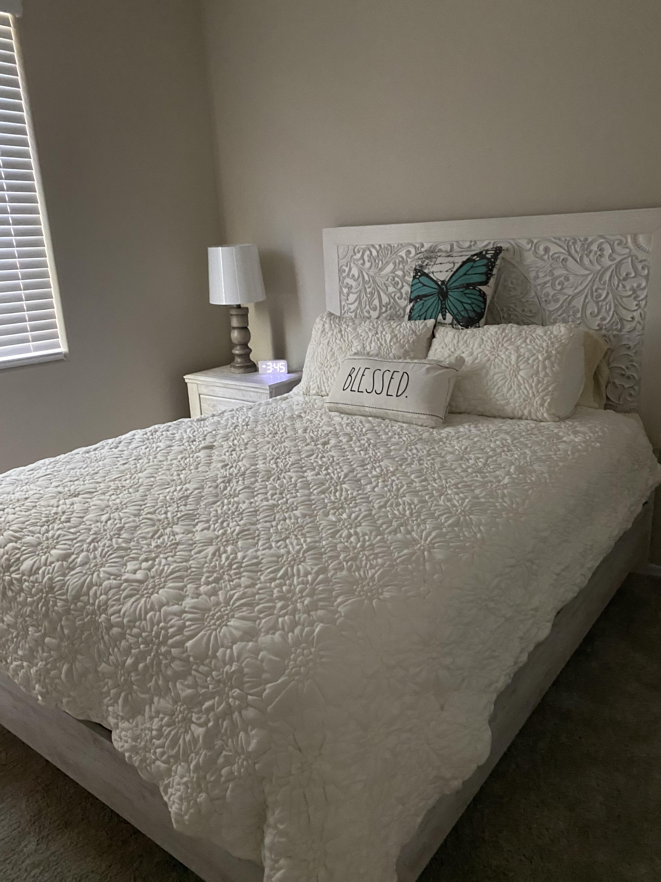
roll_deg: +4.3
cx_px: 330
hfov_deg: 53.1
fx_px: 662
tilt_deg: -15.9
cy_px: 441
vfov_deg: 67.3
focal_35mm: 26
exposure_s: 1/30
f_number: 1.8
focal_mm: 4.25
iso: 800
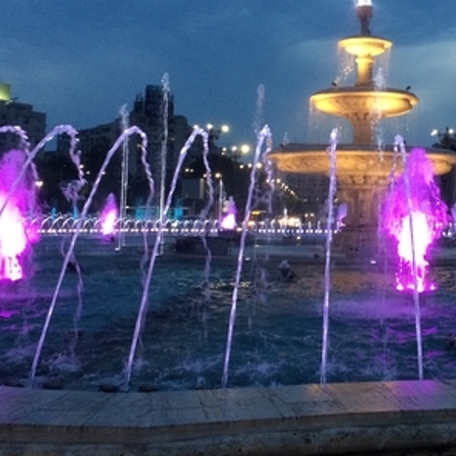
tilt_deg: +1.6
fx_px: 775
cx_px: 354
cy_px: 131
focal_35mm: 52
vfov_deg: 32.3
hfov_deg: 32.0
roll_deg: -2.6
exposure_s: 1/33
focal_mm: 4.15
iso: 200
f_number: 2.2
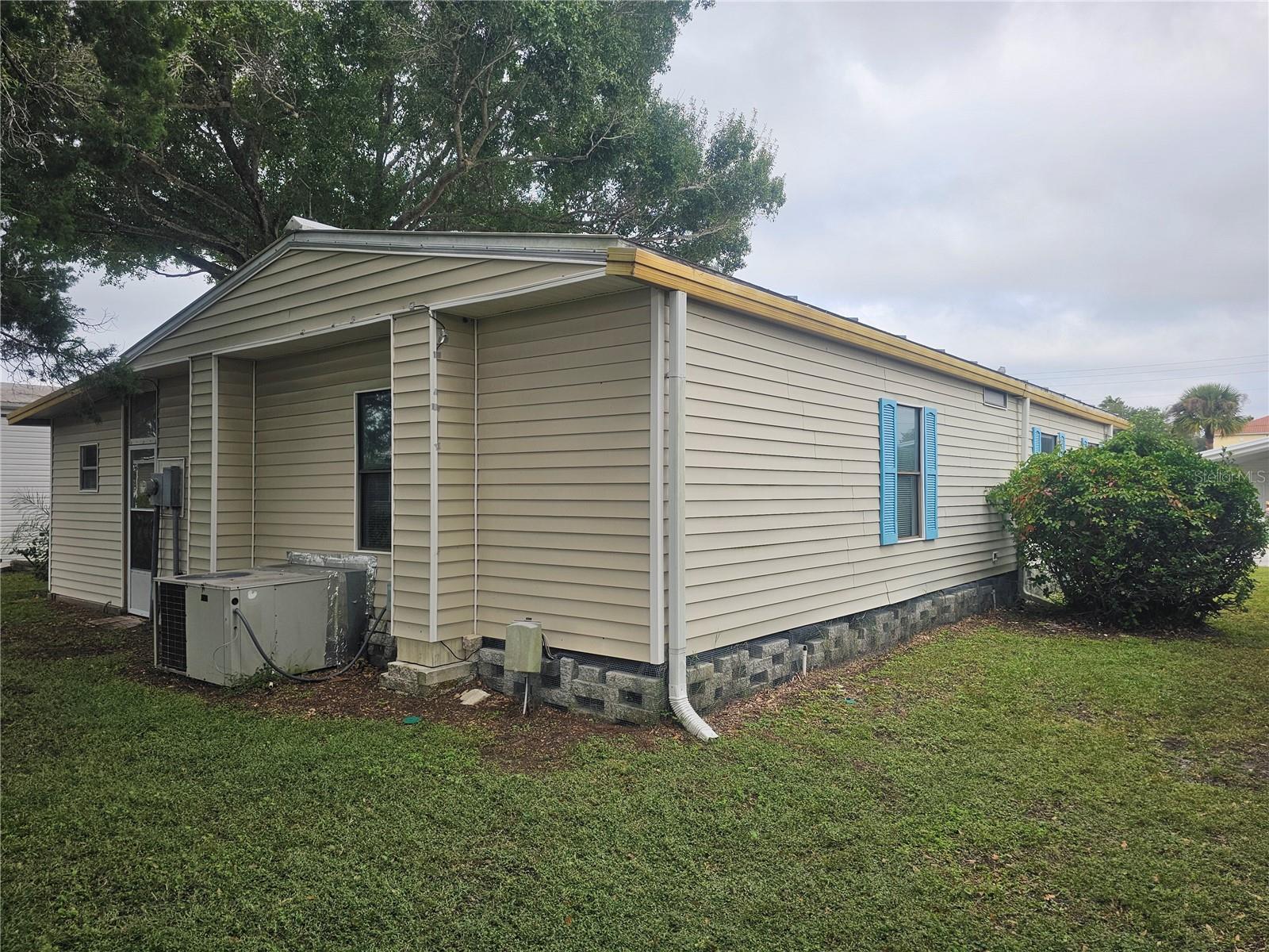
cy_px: 476
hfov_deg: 73.9
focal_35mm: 23
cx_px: 634
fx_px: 843
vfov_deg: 58.9
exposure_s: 1/719
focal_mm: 6.3
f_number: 1.7
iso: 25
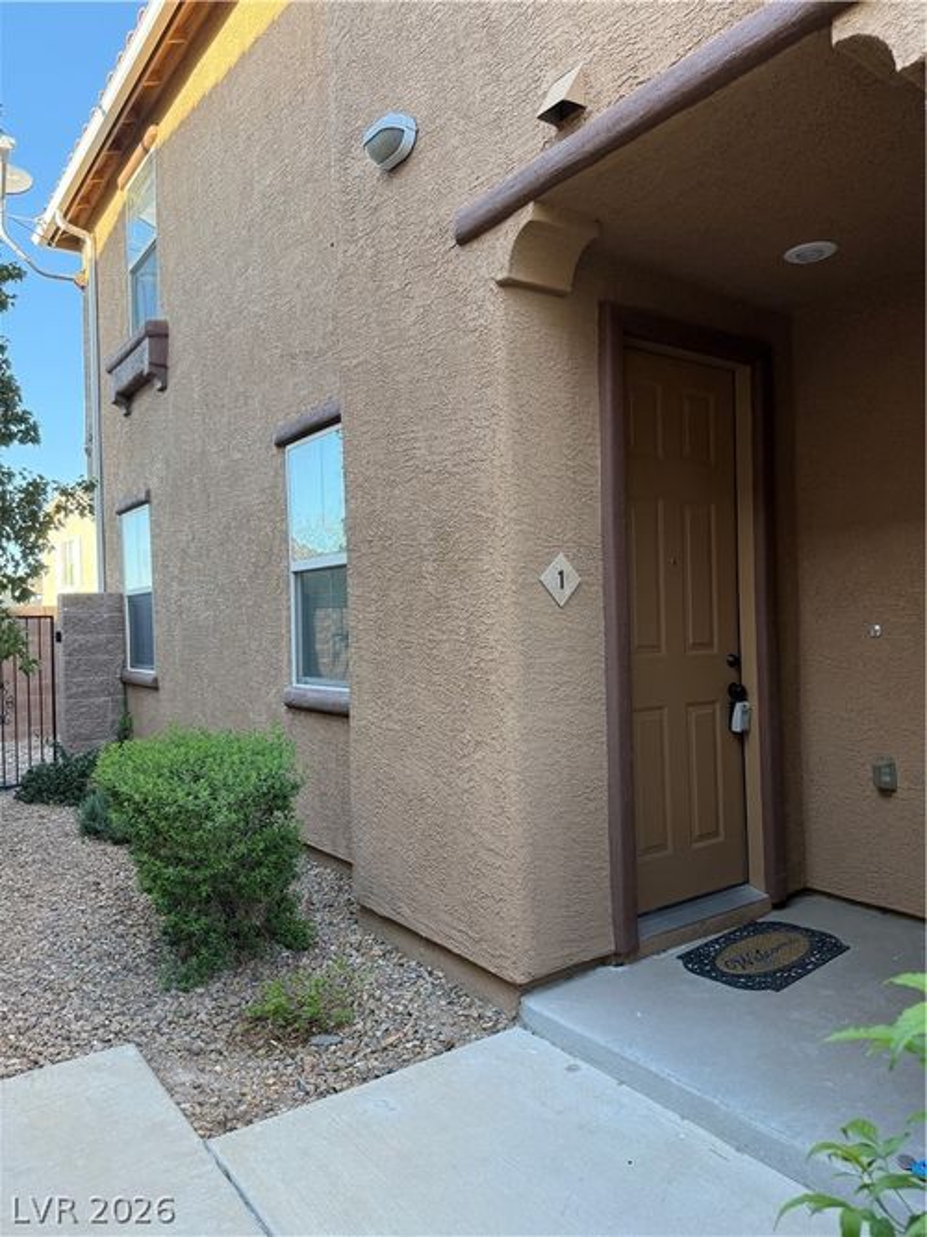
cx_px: 464
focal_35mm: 24
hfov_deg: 56.8
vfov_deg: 71.6
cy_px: 618
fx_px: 857
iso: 125
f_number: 1.78
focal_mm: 6.76
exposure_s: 1/243
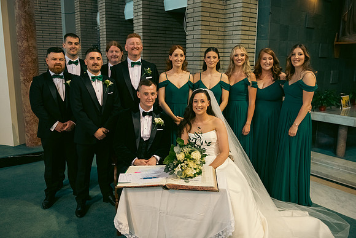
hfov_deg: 58.7
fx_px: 317
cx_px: 178
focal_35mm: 32
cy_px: 119
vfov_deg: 41.1
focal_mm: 32
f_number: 3.5
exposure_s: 1/160
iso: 1000
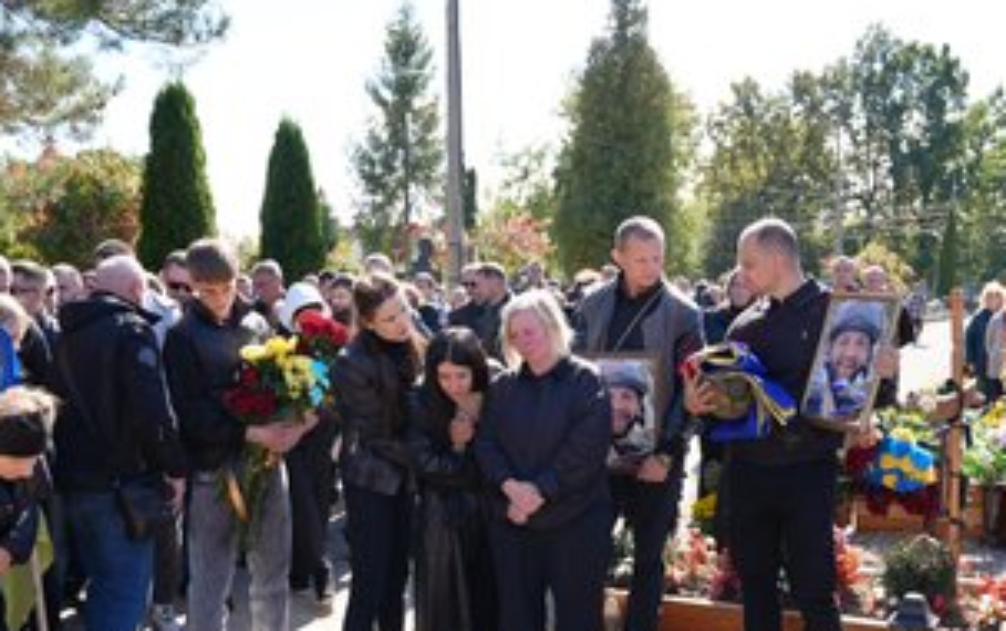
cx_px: 531
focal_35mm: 39
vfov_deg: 32.5
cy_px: 433
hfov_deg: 50.3
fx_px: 1070
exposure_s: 1/250
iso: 100
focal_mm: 29
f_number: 4
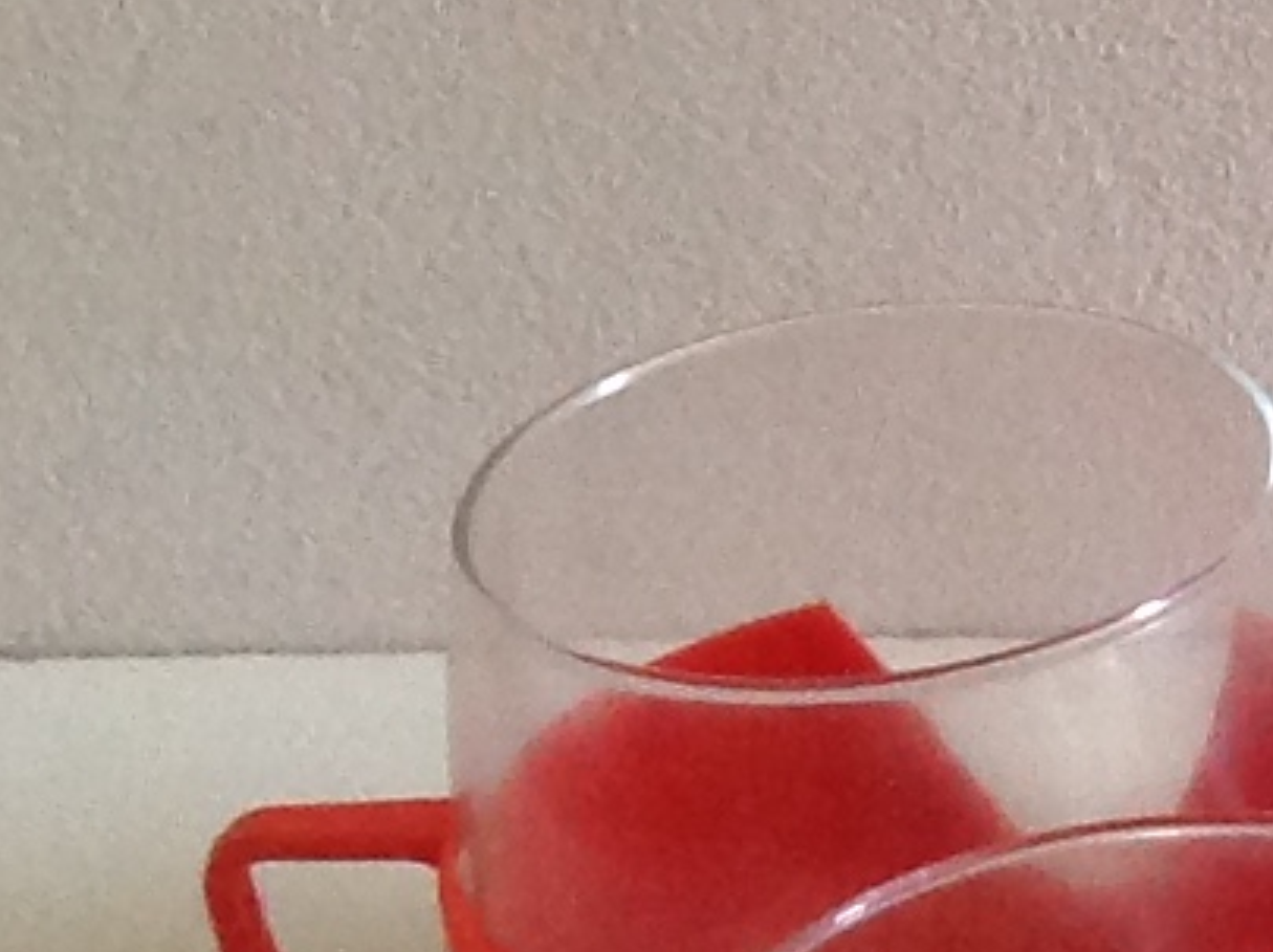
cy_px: 1851
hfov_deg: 8.2
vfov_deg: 6.4
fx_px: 8230
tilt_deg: -37.1
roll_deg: +0.6
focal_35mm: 224
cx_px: 3005
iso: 125
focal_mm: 4.28
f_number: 2.4
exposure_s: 1/15
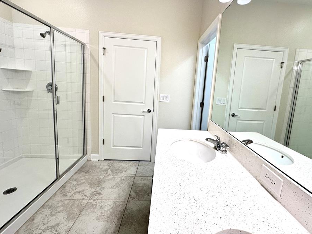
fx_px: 144
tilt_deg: -7.2
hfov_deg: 94.2
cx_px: 171
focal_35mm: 16
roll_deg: -3.8
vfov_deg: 77.9
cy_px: 106
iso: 80
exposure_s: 1/120
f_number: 2.2
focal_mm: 2.22
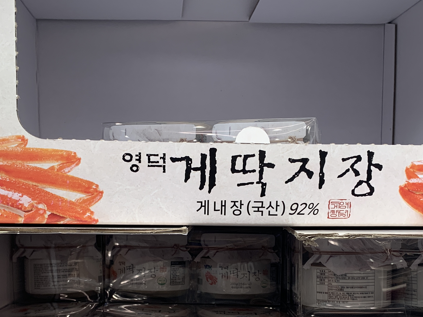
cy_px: 254
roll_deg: +0.7
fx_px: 611
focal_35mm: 50
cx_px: 214
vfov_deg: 28.5
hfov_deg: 38.2
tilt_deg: -4.3
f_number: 1.8
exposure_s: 1/120
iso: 64
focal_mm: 4.25
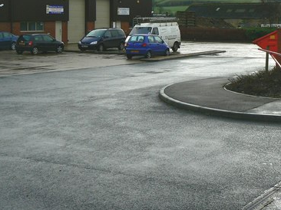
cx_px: 158
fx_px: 511
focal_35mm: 63
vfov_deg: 22.8
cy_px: 29
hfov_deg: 30.7
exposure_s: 1/250
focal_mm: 6
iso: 80
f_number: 5.6
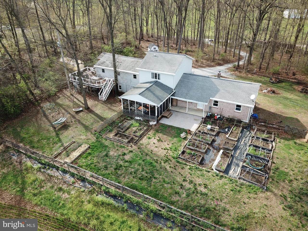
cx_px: 154
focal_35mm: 26
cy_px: 116
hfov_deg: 67.3
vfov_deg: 53.1
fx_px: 231
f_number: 2.2
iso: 100
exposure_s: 1/383
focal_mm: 4.73
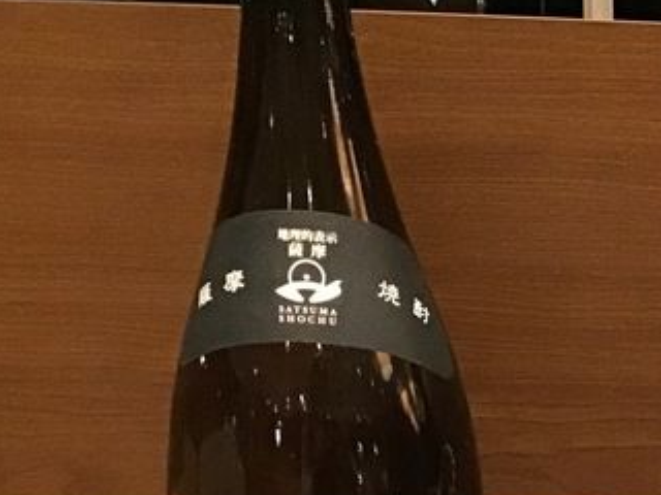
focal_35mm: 79
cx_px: 796
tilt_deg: -19.3
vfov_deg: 17.8
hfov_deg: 22.7
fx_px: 1509
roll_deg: -2.2
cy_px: 587
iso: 320
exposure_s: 1/15
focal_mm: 3.3
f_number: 2.4
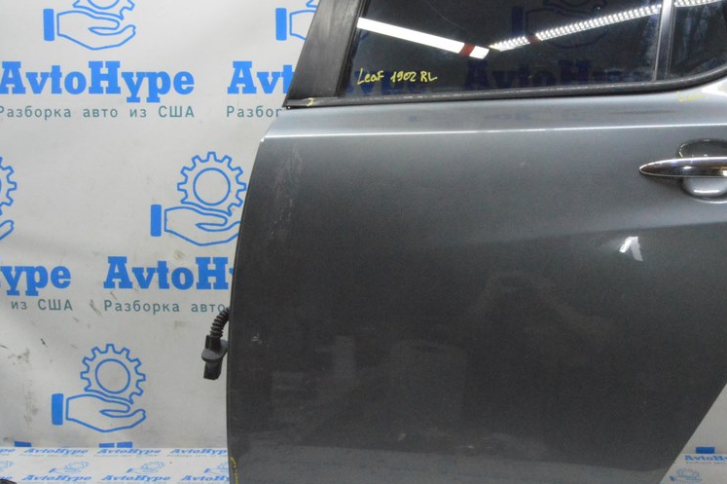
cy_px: 204
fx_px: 747
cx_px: 492
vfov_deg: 35.8
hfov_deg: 50.8
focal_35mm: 37
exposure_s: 1/20
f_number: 20
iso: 6400
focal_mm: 18
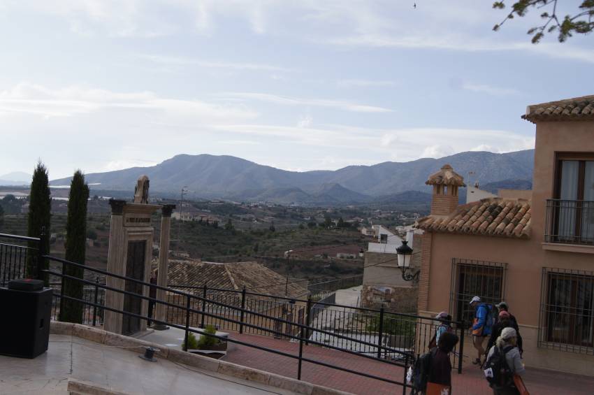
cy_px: 198
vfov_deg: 31.8
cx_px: 297
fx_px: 692
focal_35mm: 42
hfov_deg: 46.4
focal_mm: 28
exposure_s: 1/1000
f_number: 5.6
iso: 200
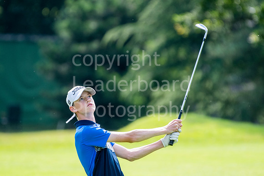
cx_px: 132
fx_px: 4841
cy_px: 88
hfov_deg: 3.1
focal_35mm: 660
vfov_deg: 2.1
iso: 1250
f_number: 5.6
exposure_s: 1/1250
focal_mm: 440
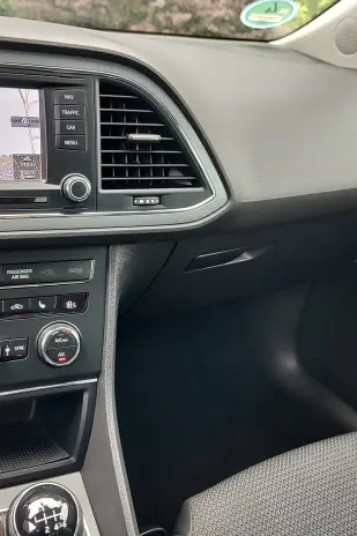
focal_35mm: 33
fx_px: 491
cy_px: 261
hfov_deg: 39.7
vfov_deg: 57.2
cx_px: 135
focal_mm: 5.56
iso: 156
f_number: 1.8
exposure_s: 1/100
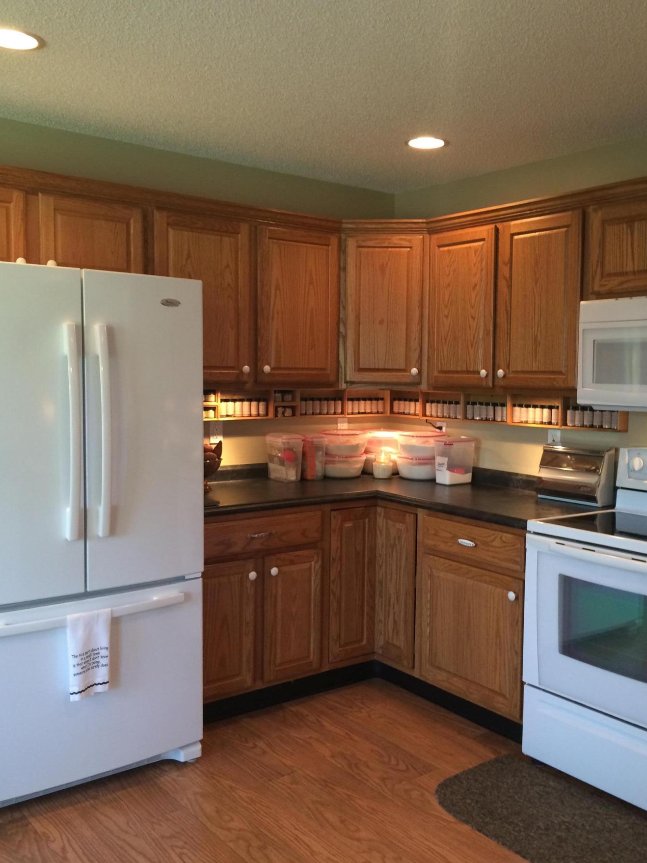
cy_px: 429
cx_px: 362
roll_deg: -1.1
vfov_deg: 55.4
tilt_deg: -4.6
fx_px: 823
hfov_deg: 42.9
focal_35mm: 33
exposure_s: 1/30
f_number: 2.2
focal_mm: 4.15
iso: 125
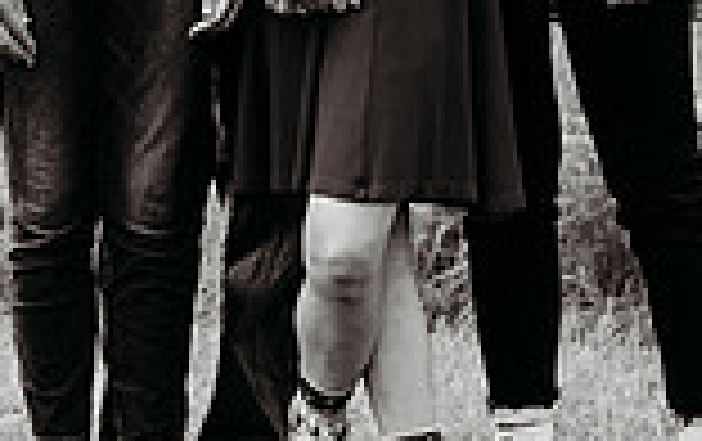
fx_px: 4771
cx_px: 299
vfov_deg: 5.2
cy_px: -216
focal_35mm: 249
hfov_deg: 8.4
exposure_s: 1/320
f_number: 2.8
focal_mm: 85
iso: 400
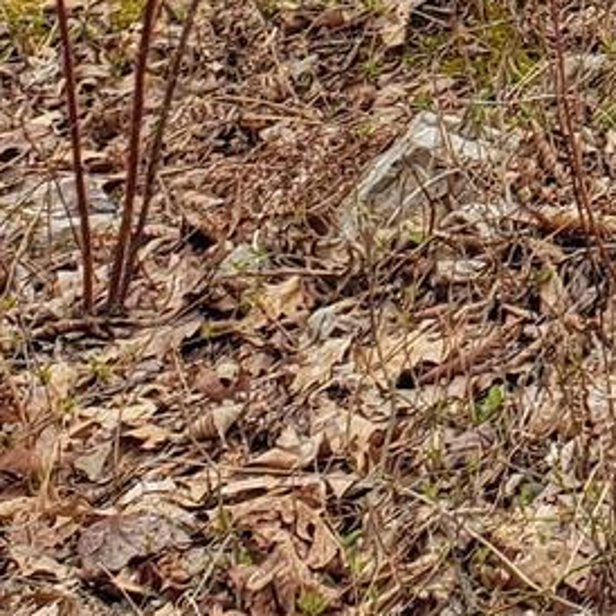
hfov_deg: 9.2
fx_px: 3463
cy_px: -980
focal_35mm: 172
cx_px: 1455
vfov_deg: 8.9
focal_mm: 4.3
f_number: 2.4
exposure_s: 1/330
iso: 50
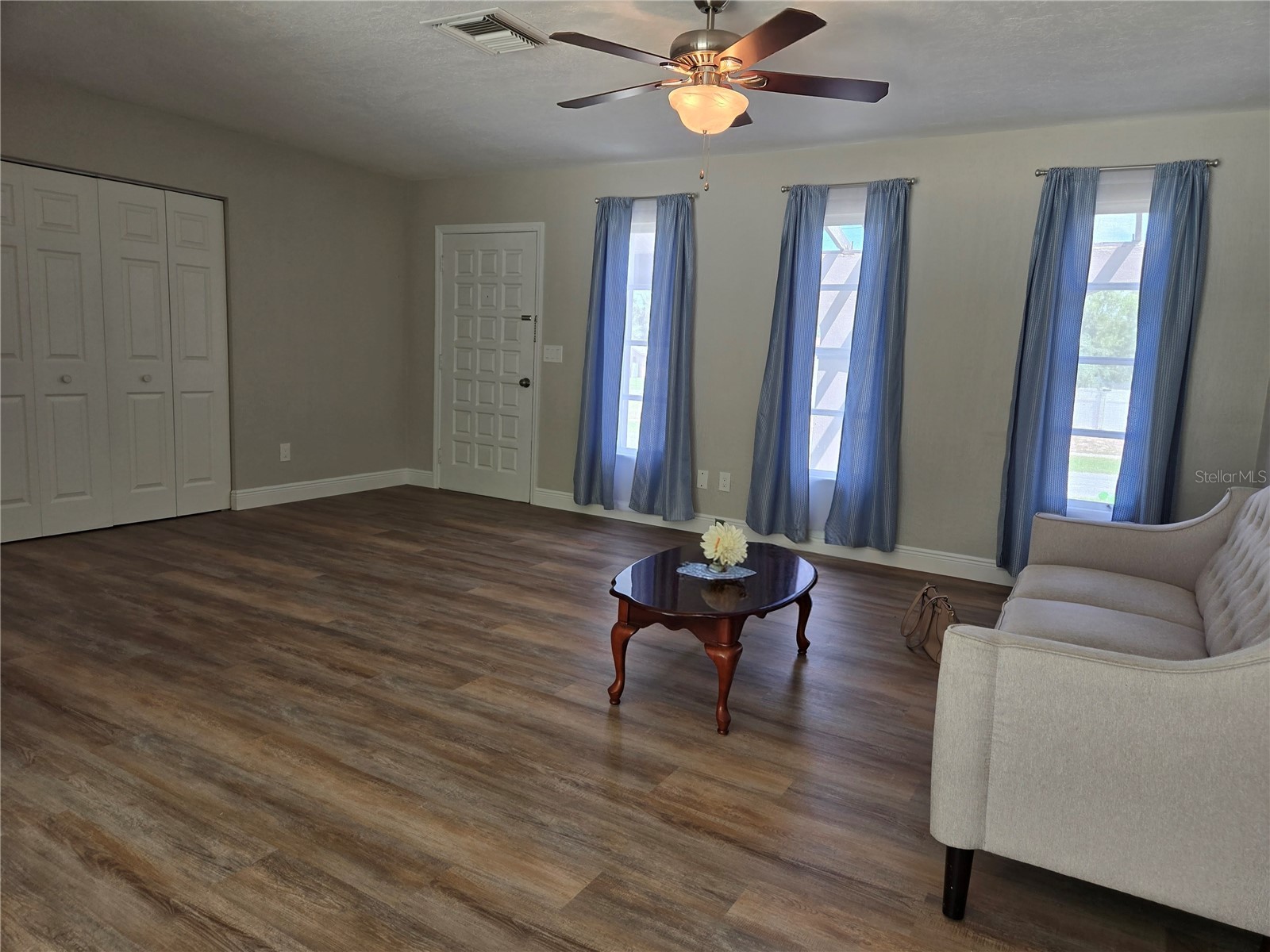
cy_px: 476
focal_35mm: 23
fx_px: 844
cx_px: 635
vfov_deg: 58.9
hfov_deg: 73.9
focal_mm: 5.4
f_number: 1.8
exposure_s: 1/120
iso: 50
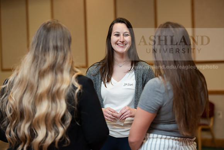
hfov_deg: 20.4
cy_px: 75
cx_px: 112
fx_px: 622
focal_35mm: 100
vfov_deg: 13.7
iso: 1250
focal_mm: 100
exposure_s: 1/200
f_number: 3.5
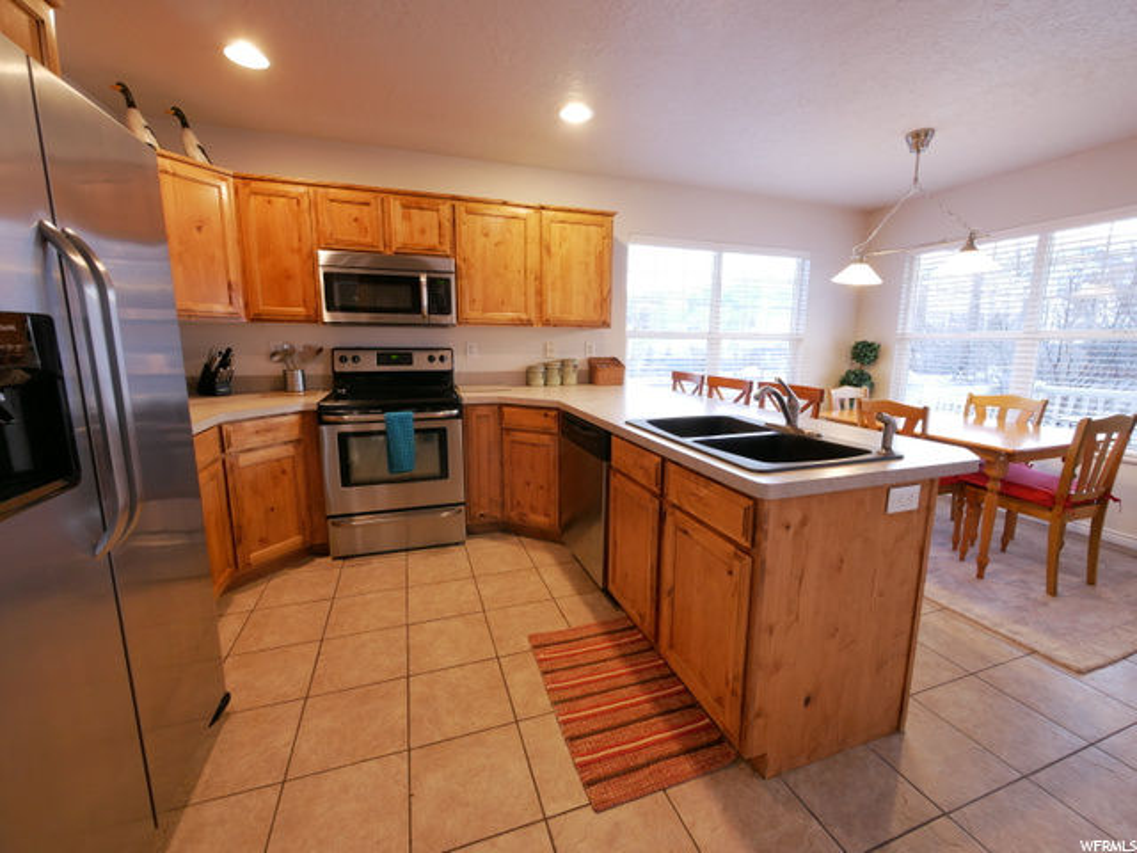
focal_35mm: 14
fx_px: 460
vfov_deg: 85.7
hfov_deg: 102.1
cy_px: 426
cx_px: 568
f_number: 8
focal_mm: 7
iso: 400
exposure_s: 1/3.2
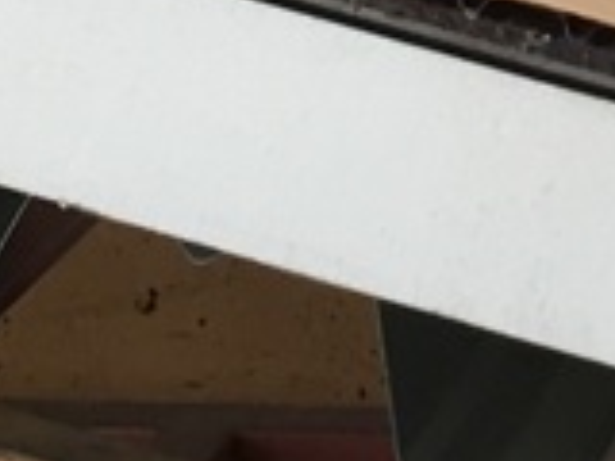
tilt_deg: -10.0
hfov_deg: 9.0
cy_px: -288
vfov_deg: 6.7
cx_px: 561
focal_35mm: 218
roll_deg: +3.6
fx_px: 3873
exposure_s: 1/33
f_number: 2.2
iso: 64
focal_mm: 4.15
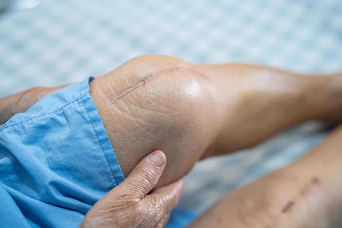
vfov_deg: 27.0
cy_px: 114
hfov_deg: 39.6
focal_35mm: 50
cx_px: 171
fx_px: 475
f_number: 2
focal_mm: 50
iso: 800
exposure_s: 1/60
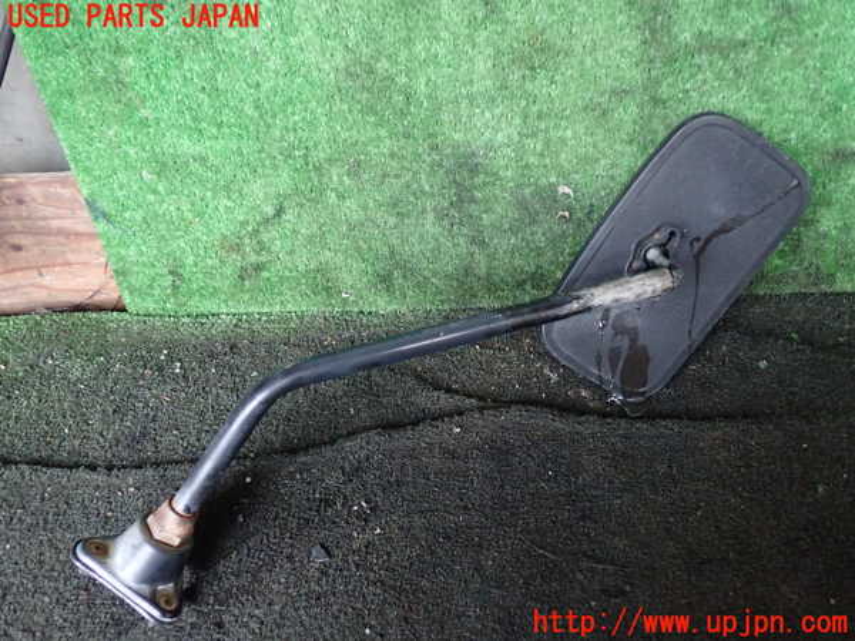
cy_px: 320
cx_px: 428
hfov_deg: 60.0
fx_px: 741
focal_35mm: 30
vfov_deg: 46.8
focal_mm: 5.4
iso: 800
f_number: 2.3
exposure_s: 1/20
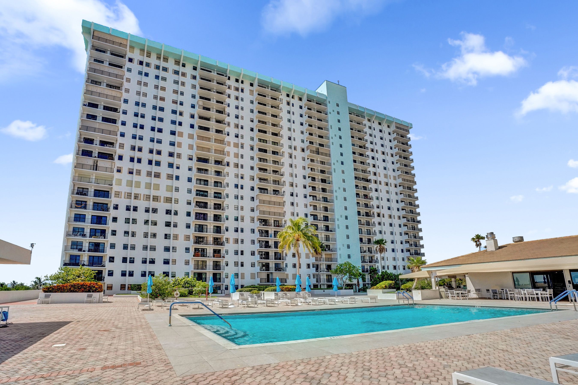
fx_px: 273
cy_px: 192
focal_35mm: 17
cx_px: 289
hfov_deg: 93.3
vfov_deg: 70.4
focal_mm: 17
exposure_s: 1/640
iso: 1250
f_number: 22
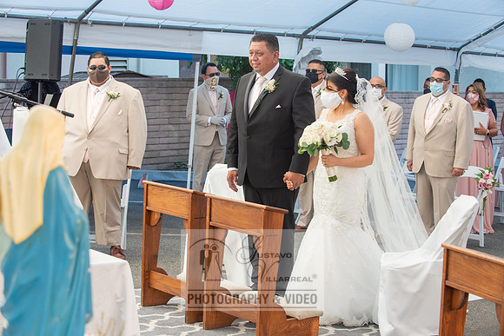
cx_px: 252
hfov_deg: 28.8
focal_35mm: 70
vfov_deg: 19.5
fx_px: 980
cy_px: 168
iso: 640
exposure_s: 1/200
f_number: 6.3
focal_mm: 70
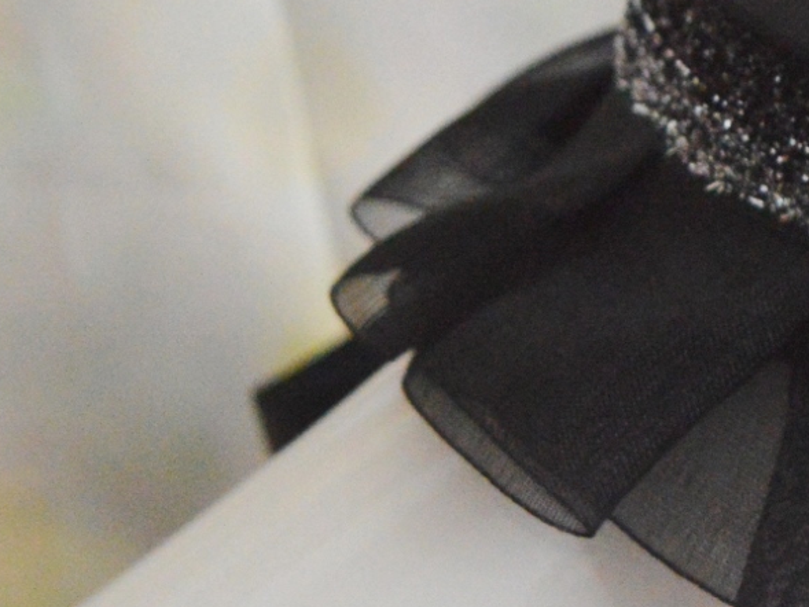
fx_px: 6101
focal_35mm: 261
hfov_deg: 7.4
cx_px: 1332
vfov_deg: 5.7
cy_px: 288
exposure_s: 1/80
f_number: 5.3
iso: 2200
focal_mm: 48
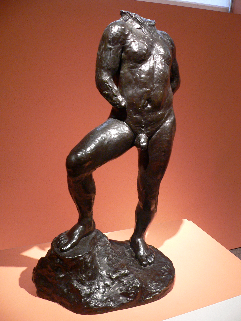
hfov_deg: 39.7
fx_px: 334
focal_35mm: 36
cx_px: 120
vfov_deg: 51.4
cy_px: 160
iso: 200
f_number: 2.8
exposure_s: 1/20
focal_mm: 6
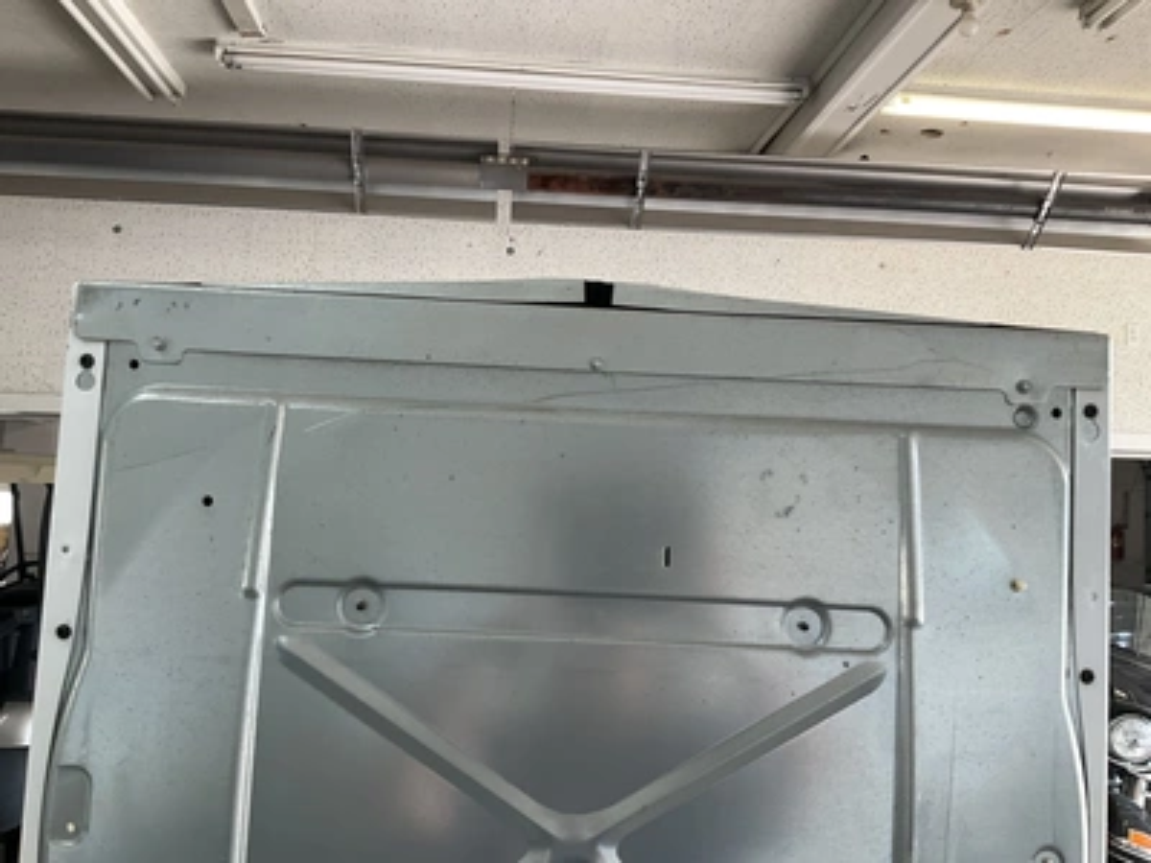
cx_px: 576
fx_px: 964
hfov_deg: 61.7
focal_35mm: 29
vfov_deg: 48.2
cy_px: 432
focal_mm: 3
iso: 64
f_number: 1.8
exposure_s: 1/120
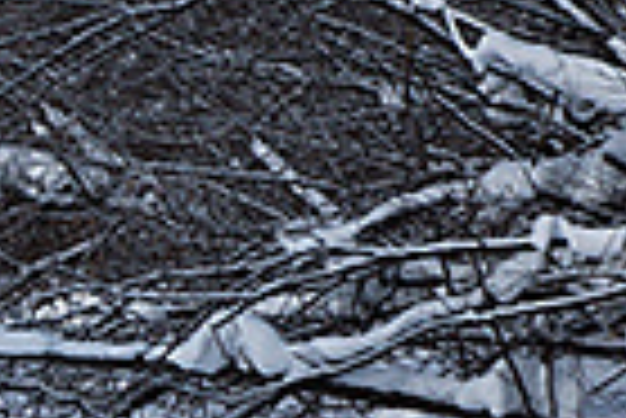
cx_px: -1099
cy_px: -76
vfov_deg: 2.4
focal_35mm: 566
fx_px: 9852
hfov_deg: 3.6
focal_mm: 50
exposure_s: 1/125
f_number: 7.1
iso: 100
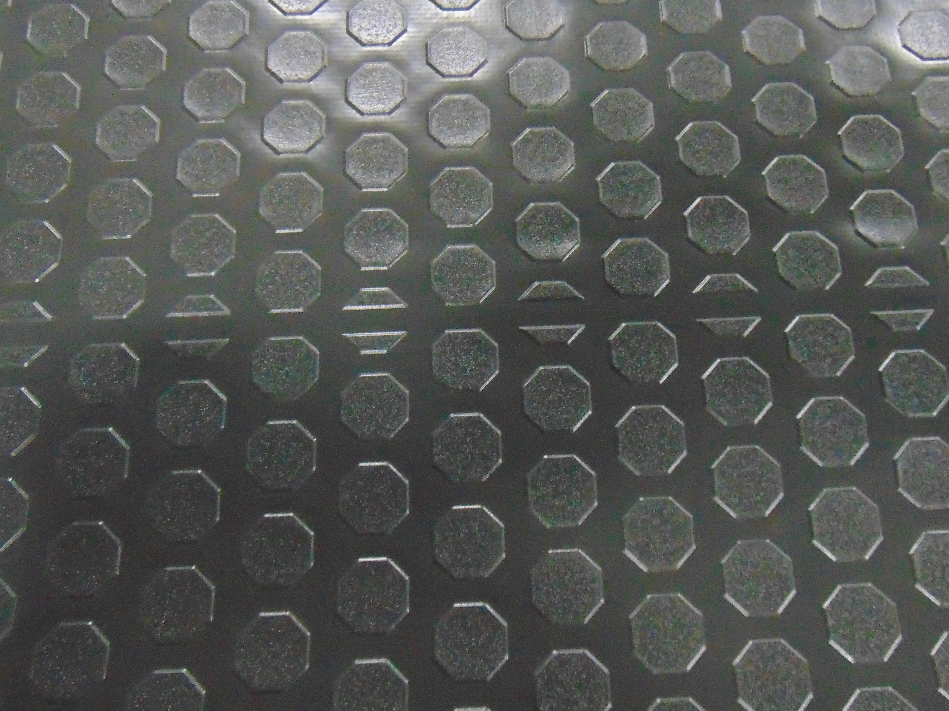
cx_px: 556
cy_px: 314
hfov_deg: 58.0
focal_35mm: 31
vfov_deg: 45.4
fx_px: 850
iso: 800
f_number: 3
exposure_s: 1/25
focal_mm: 4.5
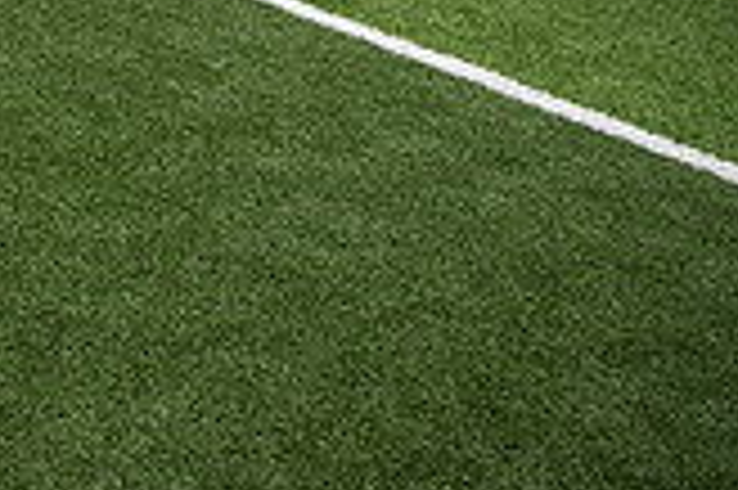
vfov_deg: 14.4
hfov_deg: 20.0
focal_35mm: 85
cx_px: -432
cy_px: -353
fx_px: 1741
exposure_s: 1/800
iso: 400
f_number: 4
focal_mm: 24
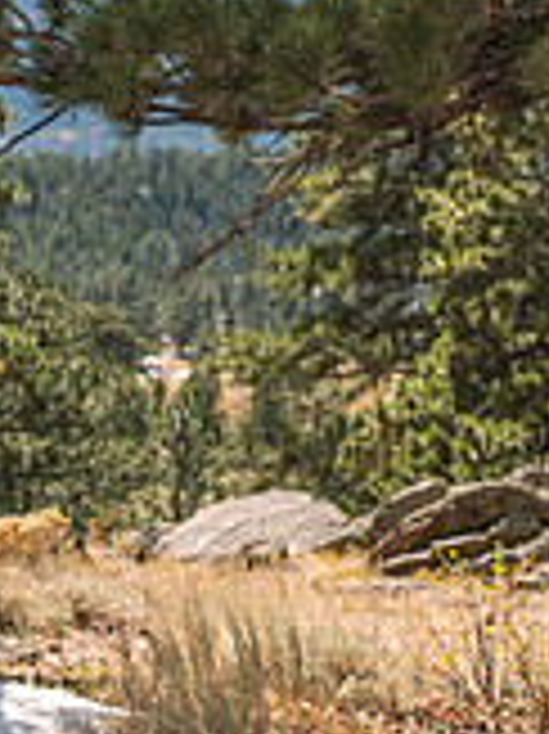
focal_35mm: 120
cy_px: 453
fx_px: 2541
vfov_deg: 16.4
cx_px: -657
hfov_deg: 10.9
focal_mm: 35
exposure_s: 1/2000
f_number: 5
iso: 250
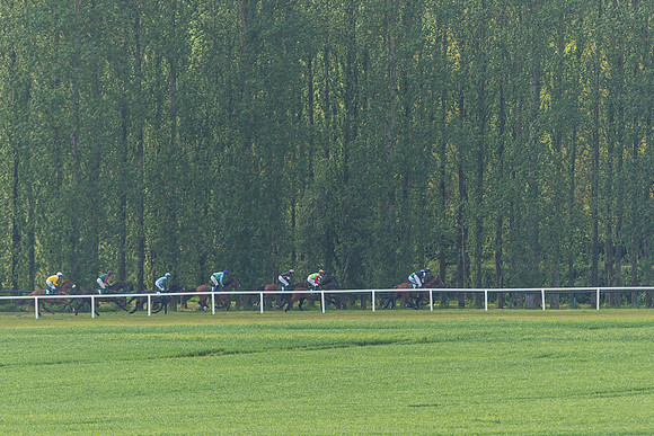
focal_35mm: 549
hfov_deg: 3.8
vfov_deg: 2.5
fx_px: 9982
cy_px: 202
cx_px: 329
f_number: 5
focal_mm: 300
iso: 400
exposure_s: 1/2500
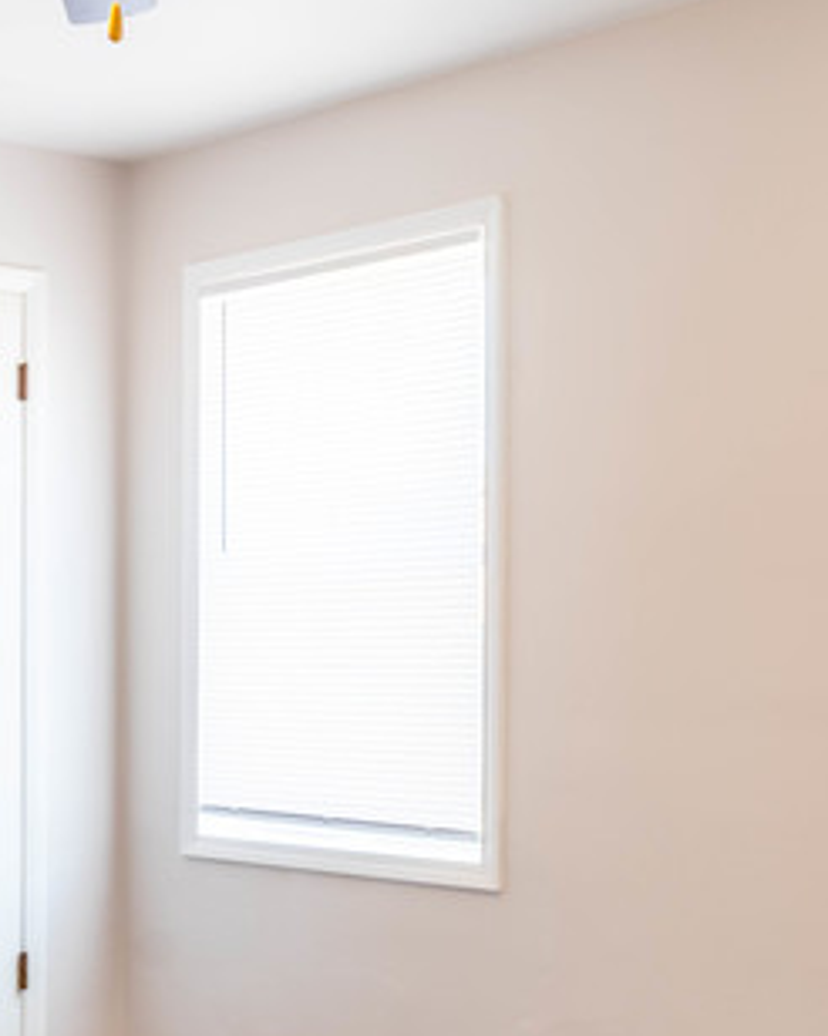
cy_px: 814
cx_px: 458
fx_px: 1717
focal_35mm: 56
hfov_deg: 27.1
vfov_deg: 32.7
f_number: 8
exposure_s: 1/30
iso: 160
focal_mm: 17
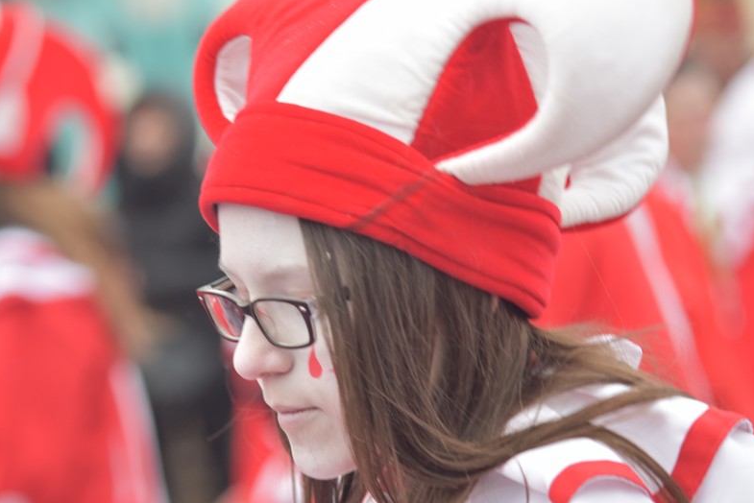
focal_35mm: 180
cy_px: 263
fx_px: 3771
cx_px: 335
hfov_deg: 11.4
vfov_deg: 7.6
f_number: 3.2
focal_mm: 92
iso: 320
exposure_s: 1/160
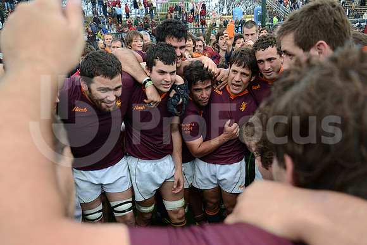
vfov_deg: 53.2
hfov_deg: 73.7
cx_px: 184
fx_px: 245
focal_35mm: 24
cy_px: 122
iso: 1000
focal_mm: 24
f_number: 3.5
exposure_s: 1/400
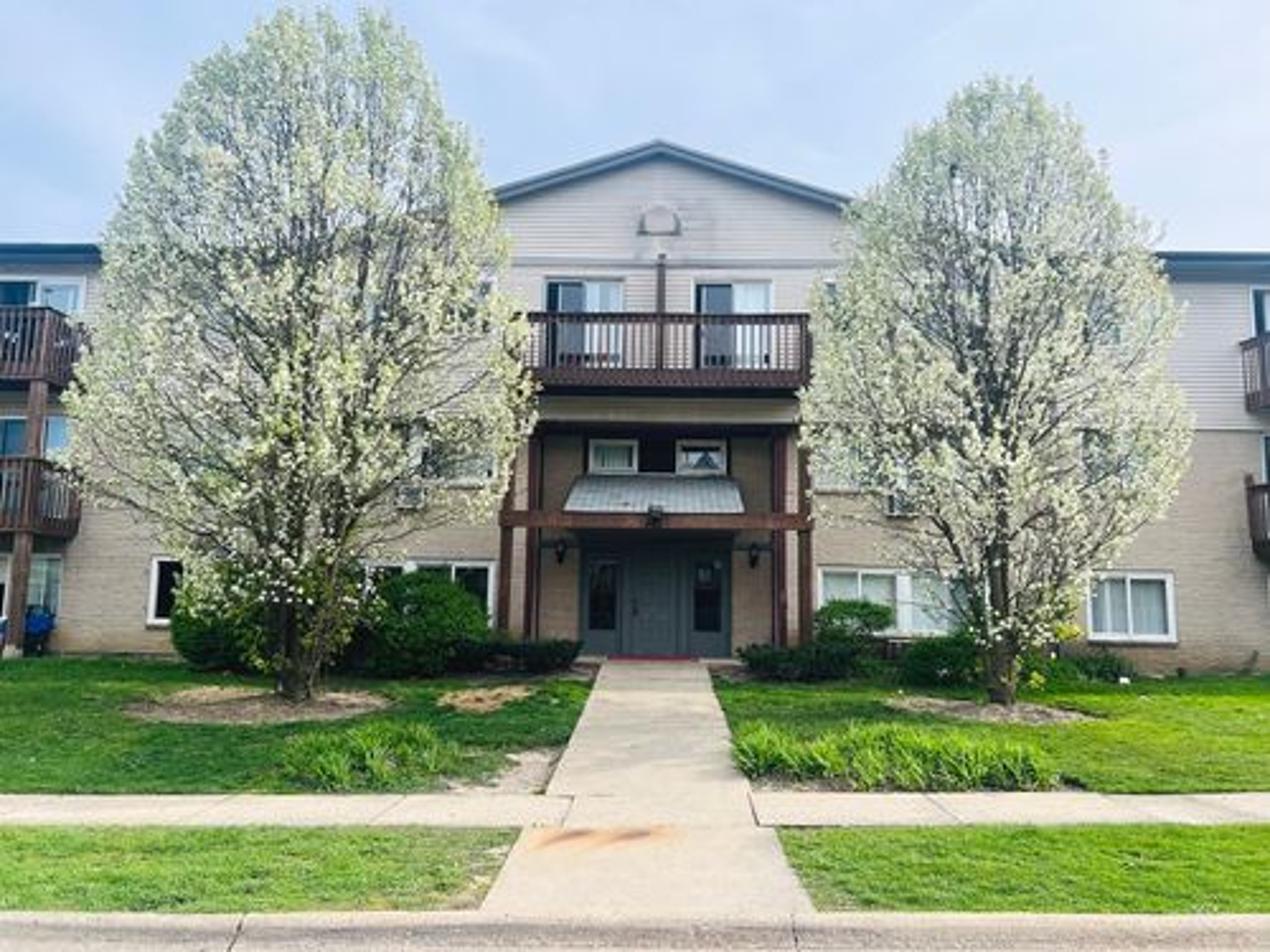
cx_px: 635
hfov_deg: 67.3
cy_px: 476
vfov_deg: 53.1
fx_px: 954
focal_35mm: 26
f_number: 1.5
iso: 50
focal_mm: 5.7
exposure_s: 1/1869
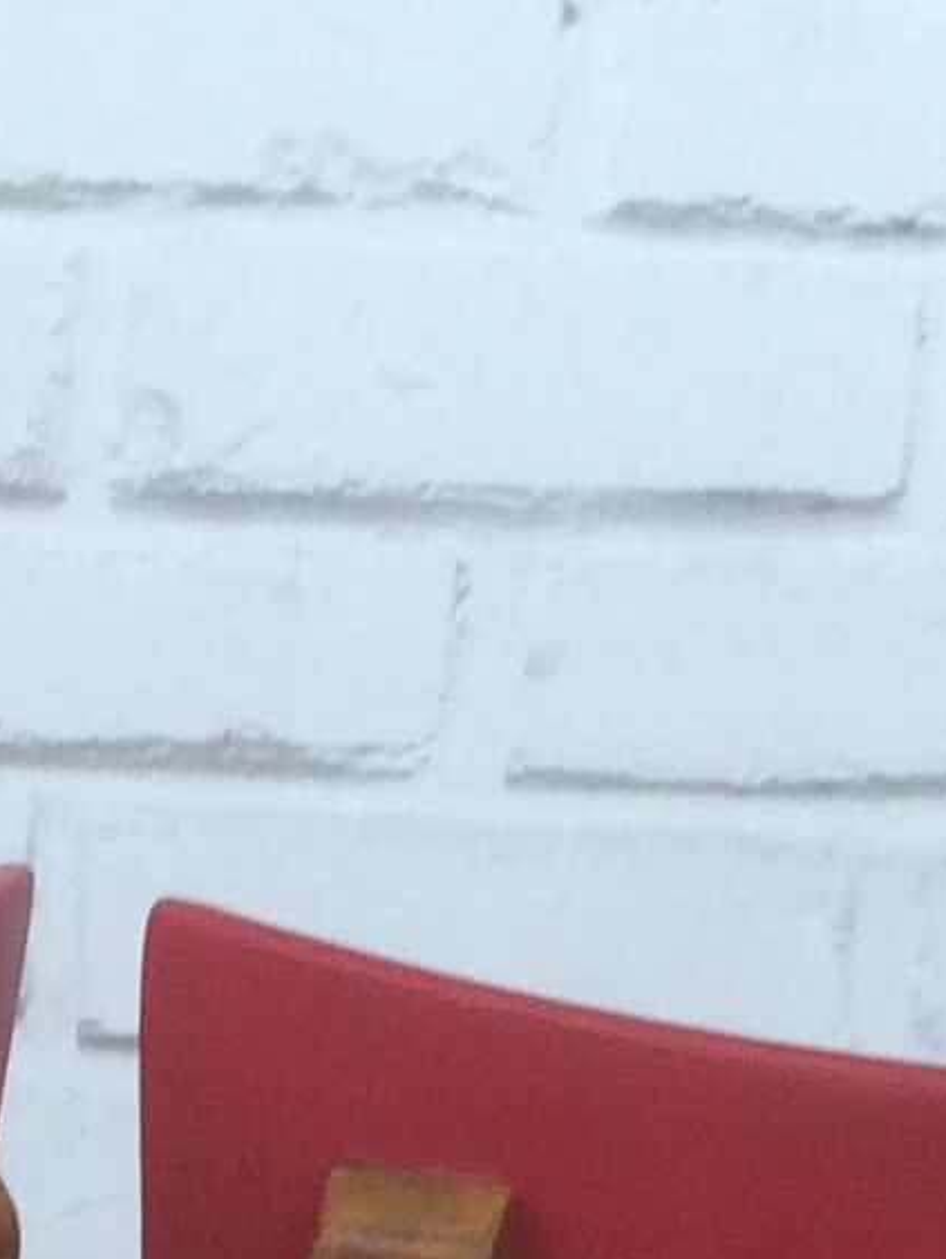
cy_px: 3073
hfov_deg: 8.8
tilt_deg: -28.4
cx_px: 116
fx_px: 6115
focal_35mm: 168
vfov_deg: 10.2
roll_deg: -0.9
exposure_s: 1/100
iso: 64
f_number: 2.2
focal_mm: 4.15
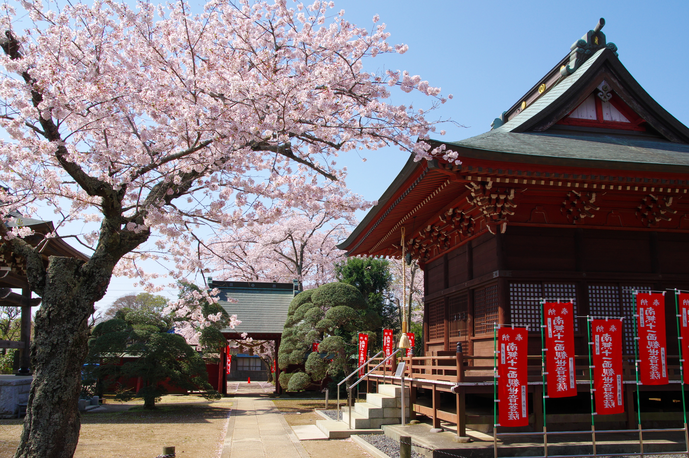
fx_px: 593
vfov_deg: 42.2
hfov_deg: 60.3
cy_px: 229
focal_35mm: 31
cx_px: 344
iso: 200
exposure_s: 1/250
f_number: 9
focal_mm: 21
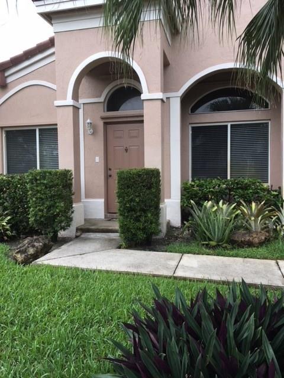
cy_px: 189
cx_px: 142
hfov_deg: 48.2
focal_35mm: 29
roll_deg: +1.0
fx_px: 317
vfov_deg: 61.7
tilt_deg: -3.9
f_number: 2.2
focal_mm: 4.15
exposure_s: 1/172
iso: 25
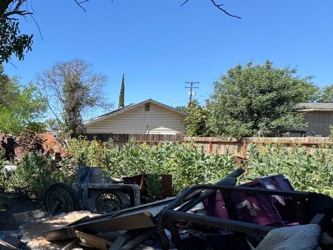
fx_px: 298
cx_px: -31
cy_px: 155
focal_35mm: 31
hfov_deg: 44.7
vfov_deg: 45.1
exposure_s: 1/600
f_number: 2.2
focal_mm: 2.22
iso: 40
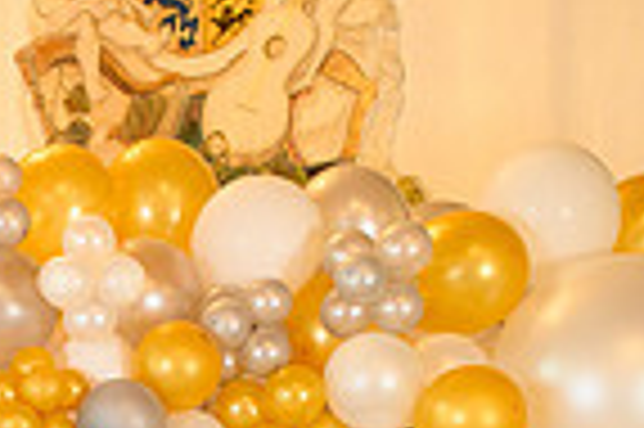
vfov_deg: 9.1
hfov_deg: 13.8
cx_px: -243
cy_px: 861
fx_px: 2537
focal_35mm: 142
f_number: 3.5
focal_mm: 35
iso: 1250
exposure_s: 1/100
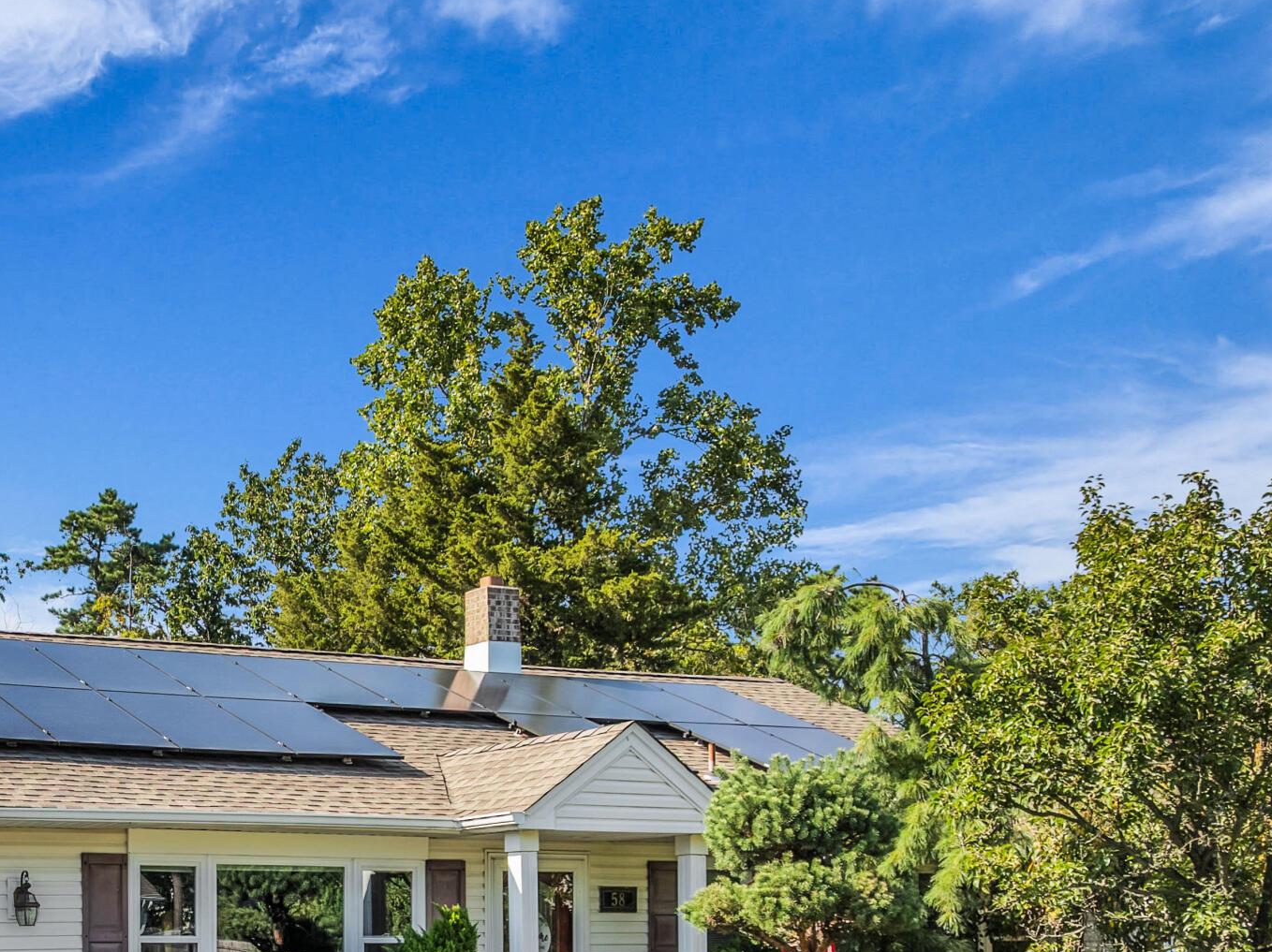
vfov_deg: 25.8
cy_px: 1004
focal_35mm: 53
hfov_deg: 34.5
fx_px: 1947
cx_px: 175
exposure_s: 1/200
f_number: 2.8
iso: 110
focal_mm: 12.29
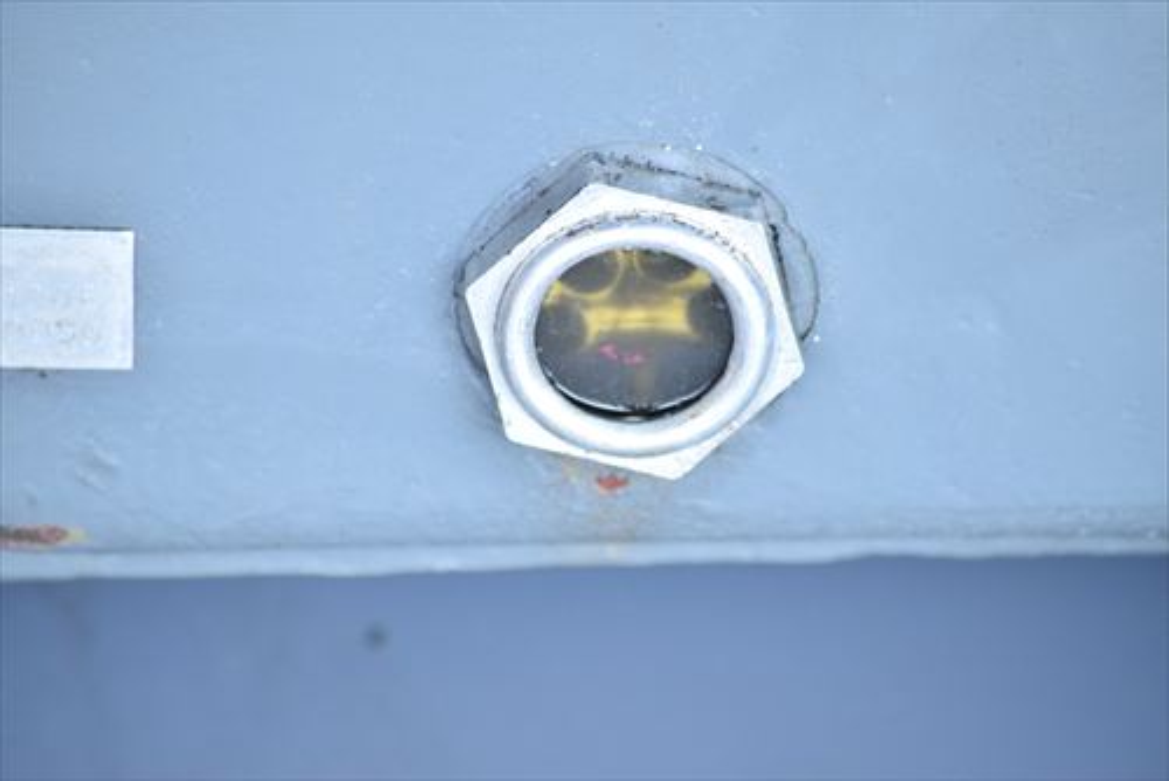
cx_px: 584
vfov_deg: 4.2
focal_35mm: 330
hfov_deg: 6.2
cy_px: 390
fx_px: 10722
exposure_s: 1/250
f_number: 6.3
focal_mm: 220
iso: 1250
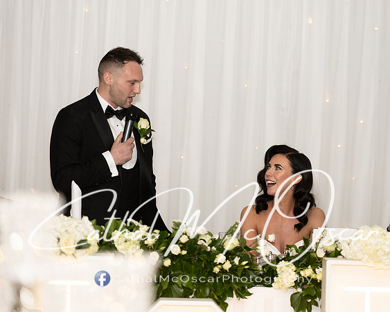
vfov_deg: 9.5
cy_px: 156
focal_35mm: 163
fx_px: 1884
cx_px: 218
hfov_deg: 11.8
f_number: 2.8
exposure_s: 1/160
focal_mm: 145
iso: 400
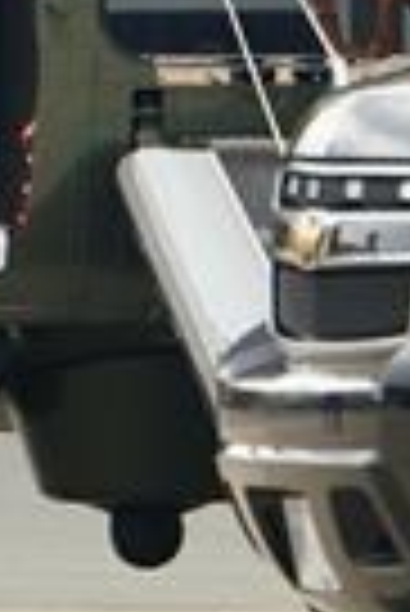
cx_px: 415
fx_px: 48850
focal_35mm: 2867
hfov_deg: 0.5
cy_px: -236
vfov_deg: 0.7
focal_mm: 600
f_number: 6.3
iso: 1000
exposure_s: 1/1250
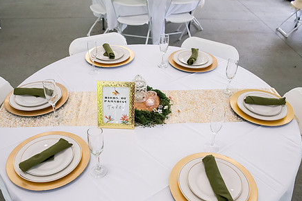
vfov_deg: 40.9
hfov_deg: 58.7
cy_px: 124
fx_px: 268
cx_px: 150
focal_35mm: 32
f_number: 4
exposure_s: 1/320
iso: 5000
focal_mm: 24
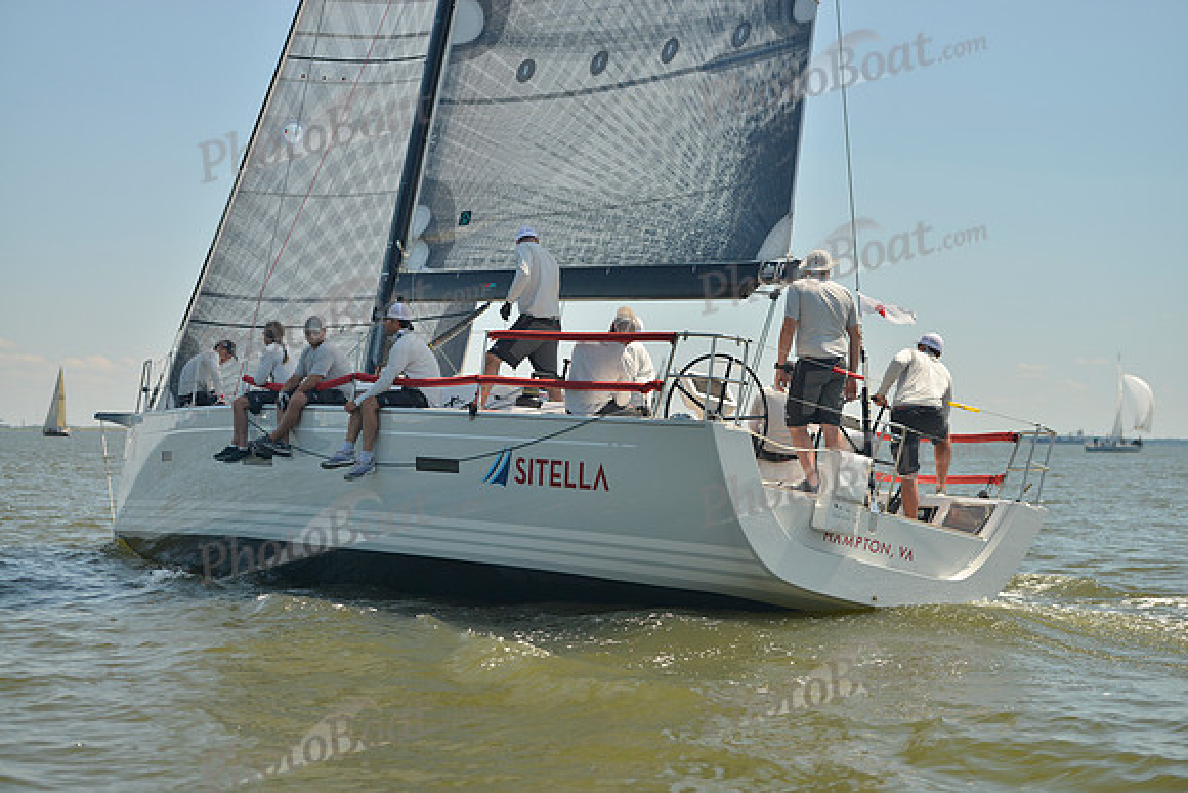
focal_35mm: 70
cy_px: 396
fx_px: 2310
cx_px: 594
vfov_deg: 19.5
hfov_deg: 28.8
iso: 200
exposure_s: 1/1250
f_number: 3.2
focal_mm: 70
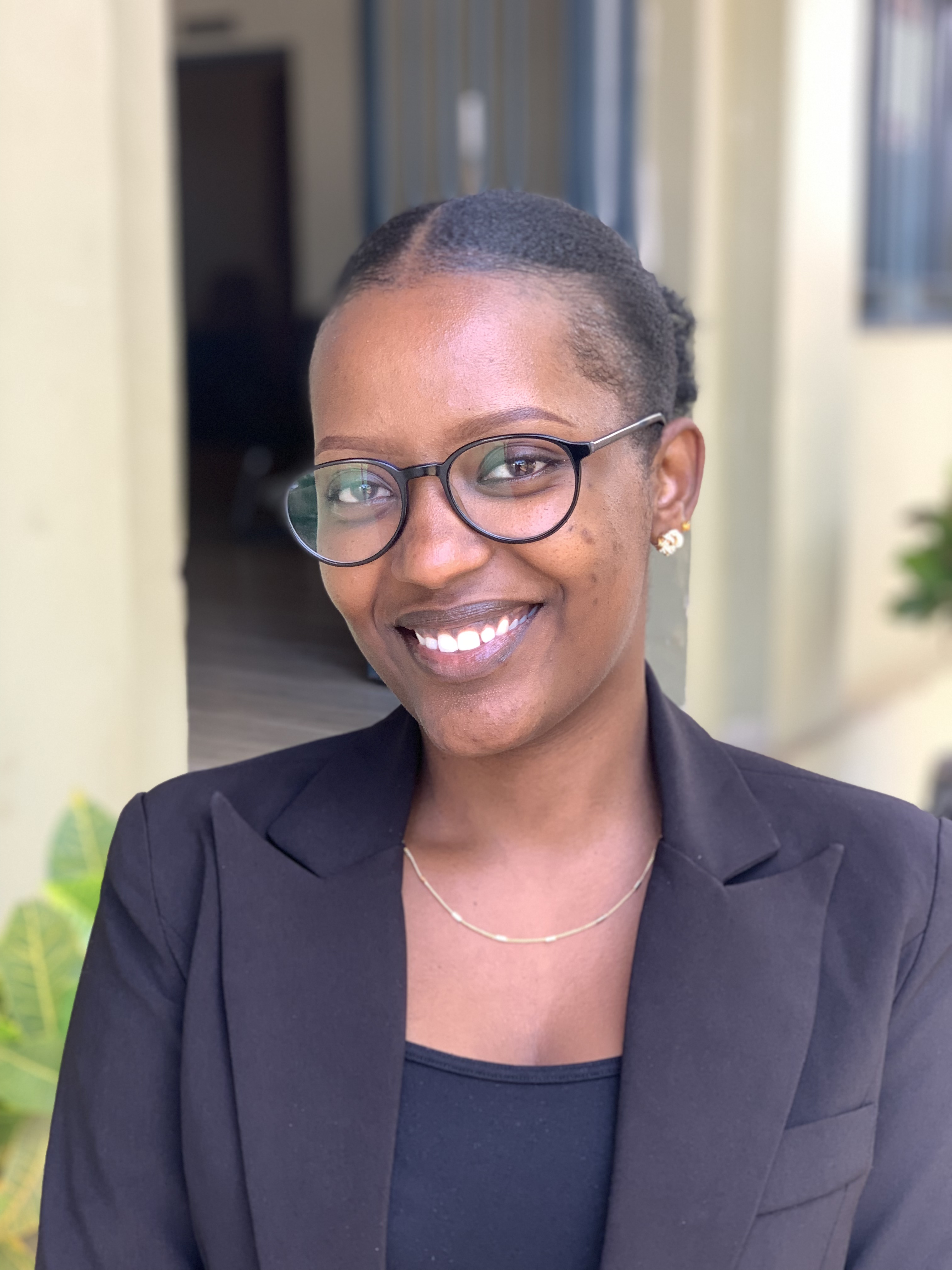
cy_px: 635
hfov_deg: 28.0
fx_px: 1907
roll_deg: -0.1
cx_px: 476
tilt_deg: -10.3
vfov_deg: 36.8
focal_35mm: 52
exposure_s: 1/122
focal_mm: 6
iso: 80
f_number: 2.4
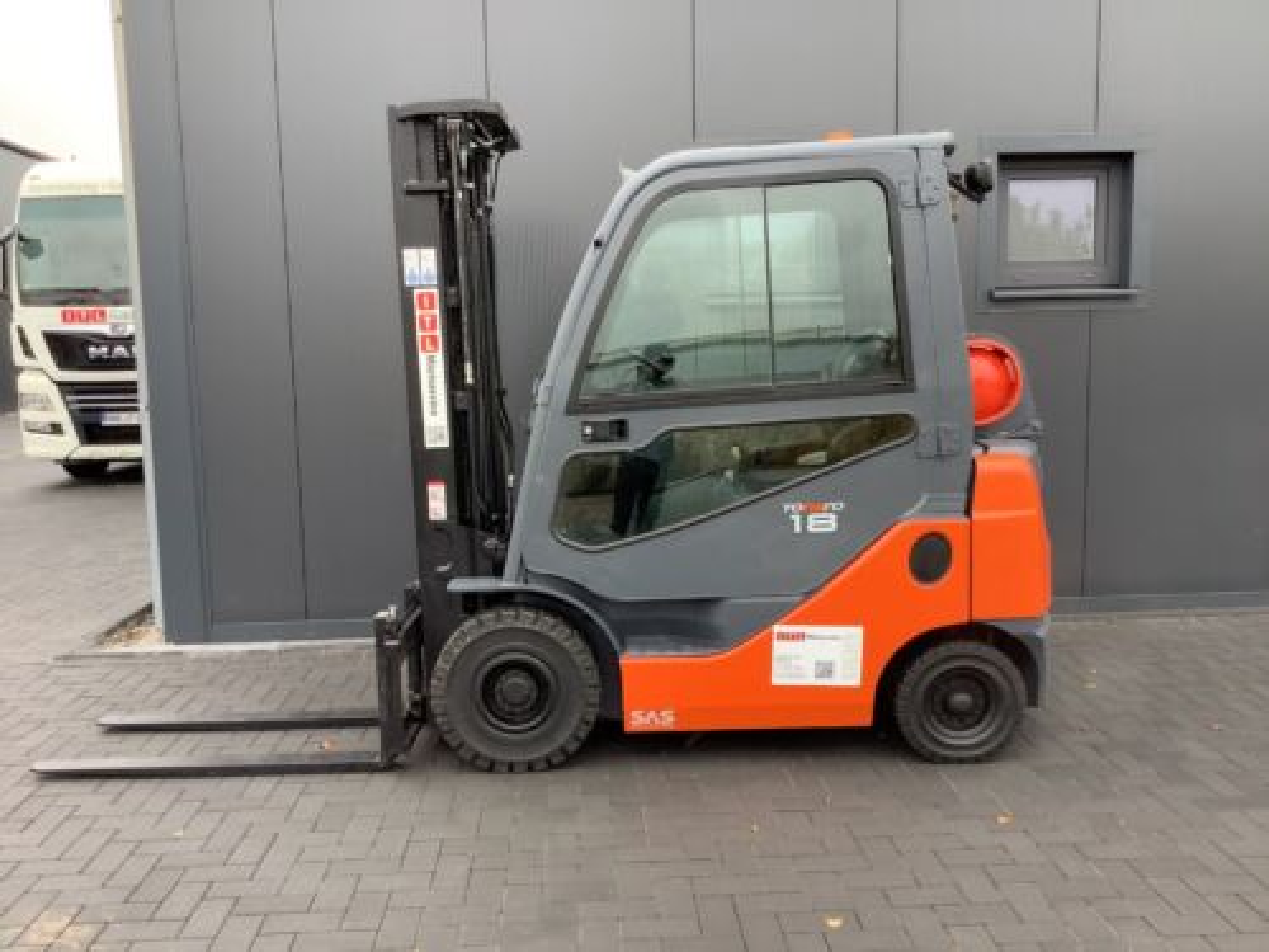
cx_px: 634
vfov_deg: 45.4
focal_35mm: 31
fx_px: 1136
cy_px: 476
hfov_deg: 58.4
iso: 50
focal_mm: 3.3
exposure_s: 1/120
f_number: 2.4
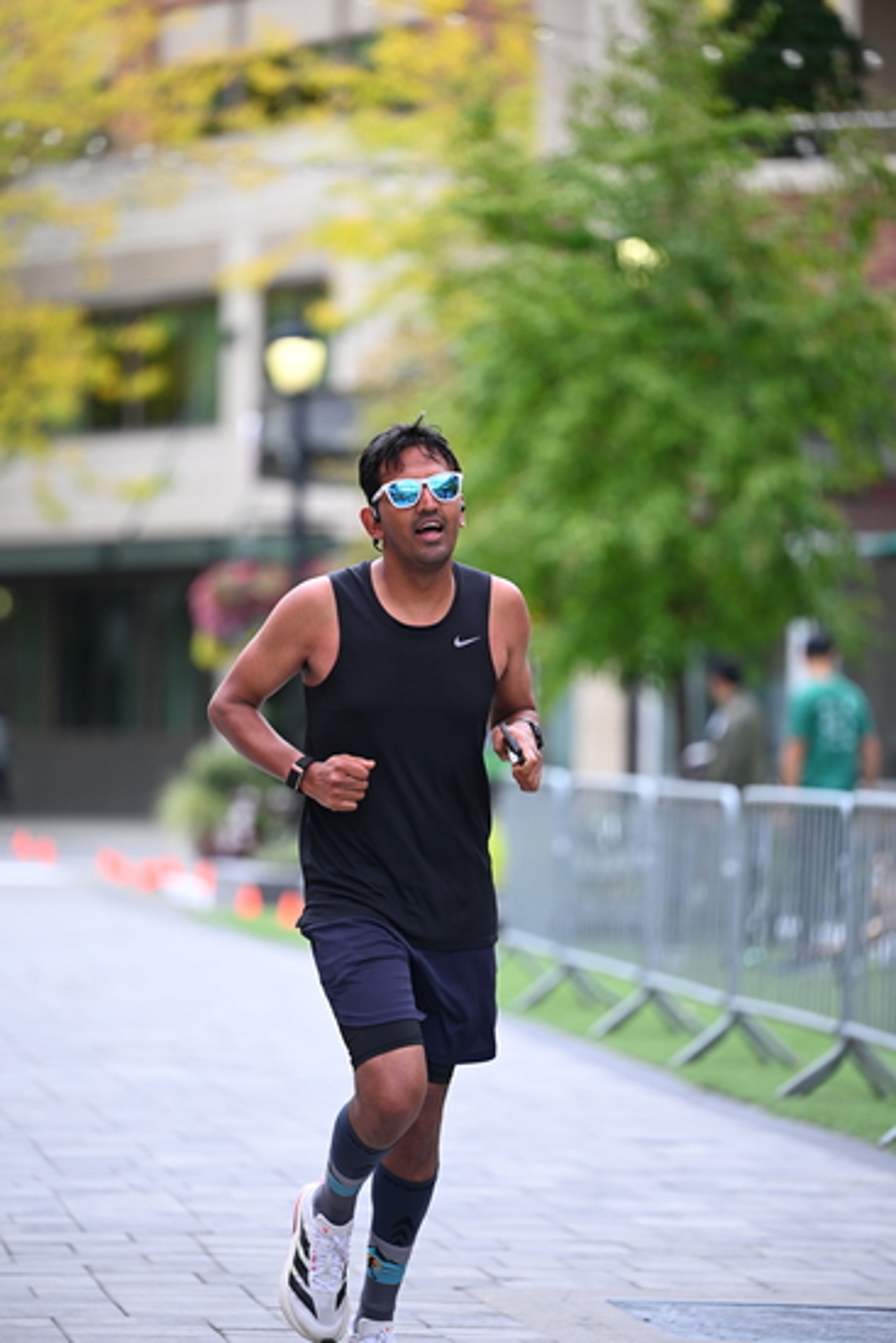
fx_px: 6342
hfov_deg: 8.1
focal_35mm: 170
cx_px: 448
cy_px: 672
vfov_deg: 12.1
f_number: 2.8
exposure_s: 1/1600
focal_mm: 170
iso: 640
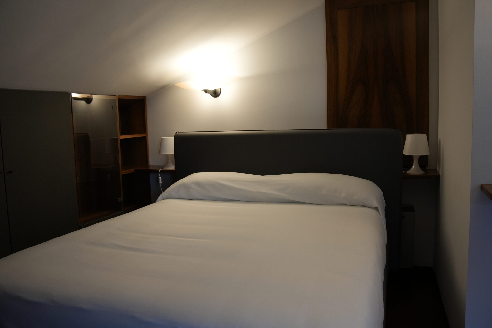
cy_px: 164
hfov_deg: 65.5
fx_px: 383
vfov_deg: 46.4
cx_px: 246
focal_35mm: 28
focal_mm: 28
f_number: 6.3
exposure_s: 1/100
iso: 2000
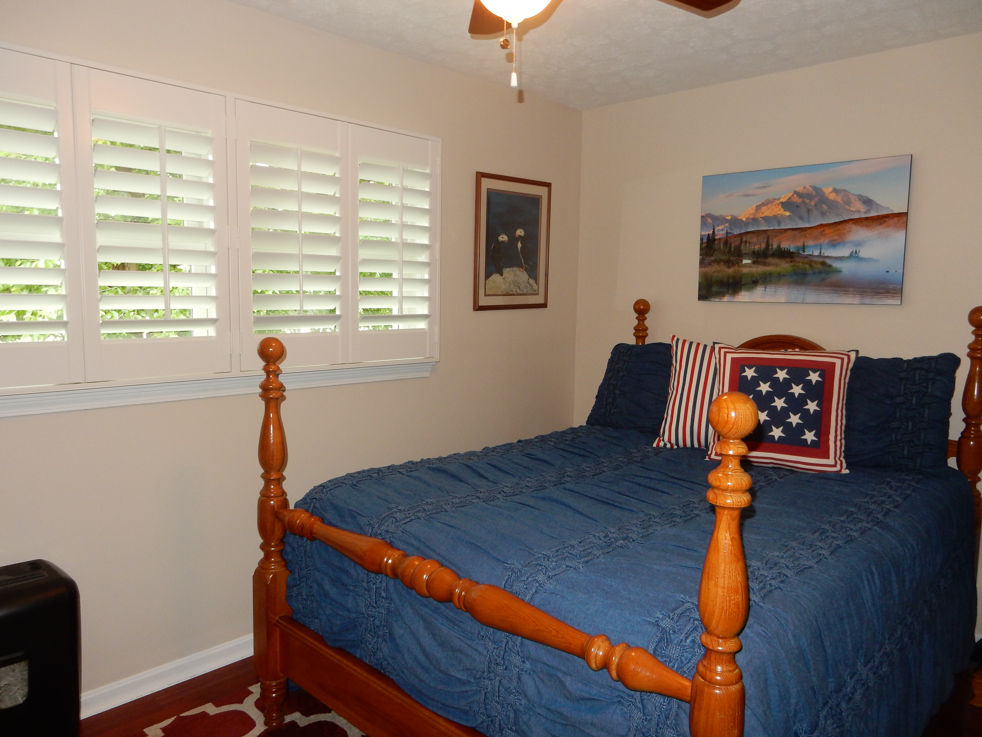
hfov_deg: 69.4
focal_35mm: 25
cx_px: 491
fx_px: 709
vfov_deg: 54.9
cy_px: 368
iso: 200
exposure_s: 1/30
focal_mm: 4.5
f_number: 3.7
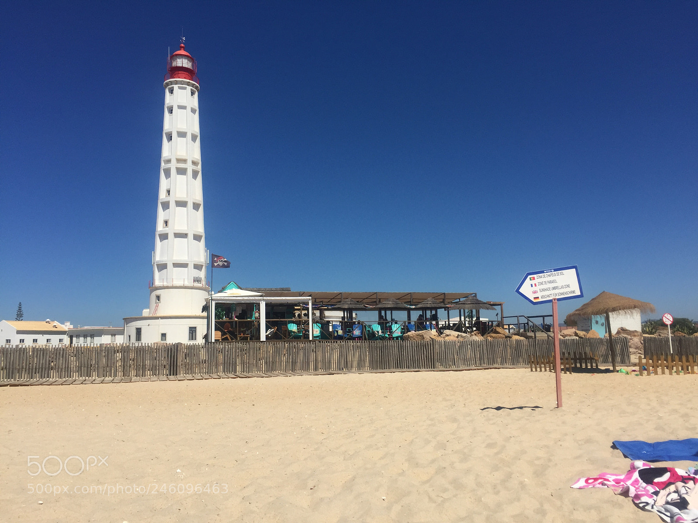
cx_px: 349
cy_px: 262
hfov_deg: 61.7
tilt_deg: +6.1
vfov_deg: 48.2
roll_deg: -1.2
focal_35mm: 29
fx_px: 585
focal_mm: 4.15
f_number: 2.2
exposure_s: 1/4405
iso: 32
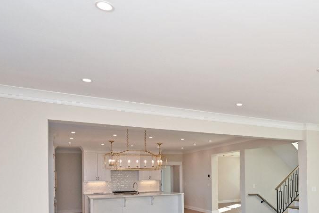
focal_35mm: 31
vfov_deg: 40.4
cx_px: 256
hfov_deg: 55.9
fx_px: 275
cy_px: 174
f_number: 5.6
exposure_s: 1/125
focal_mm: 14
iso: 200
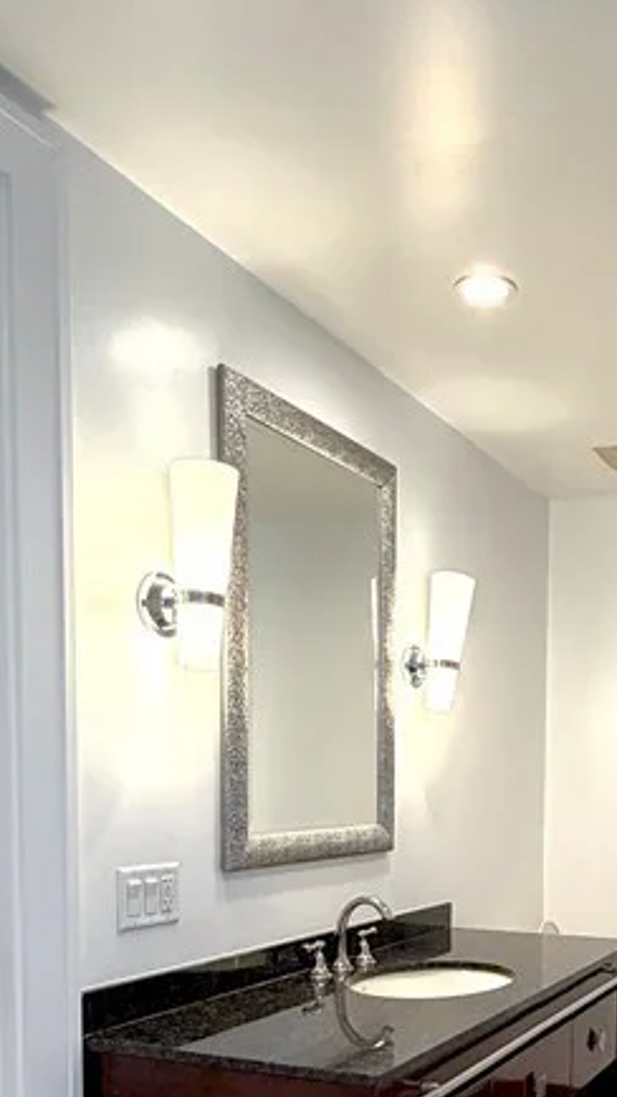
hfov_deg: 31.6
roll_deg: -0.5
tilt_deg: -4.2
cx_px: 526
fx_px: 1047
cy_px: 862
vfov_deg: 52.1
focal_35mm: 36
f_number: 2.2
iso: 200
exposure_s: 1/120
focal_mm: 2.22
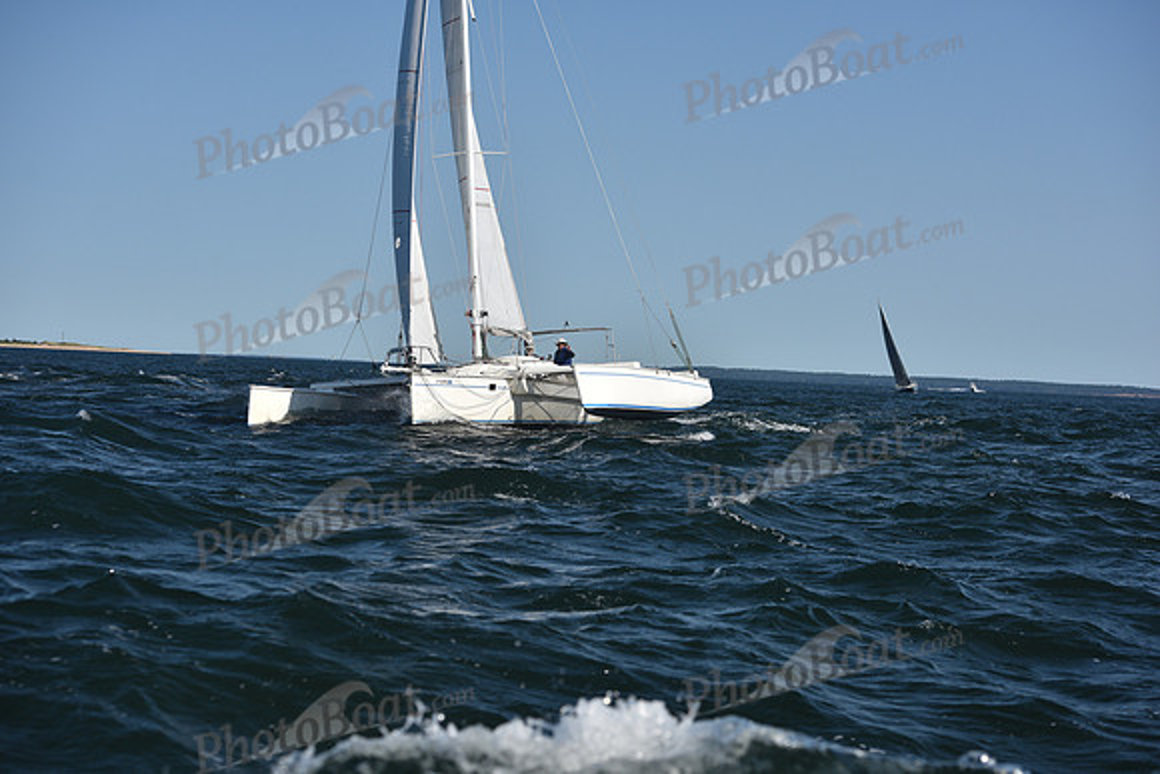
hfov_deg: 25.4
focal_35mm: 80
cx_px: 580
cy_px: 387
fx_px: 2578
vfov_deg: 17.1
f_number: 5
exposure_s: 1/1250
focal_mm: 80
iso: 250
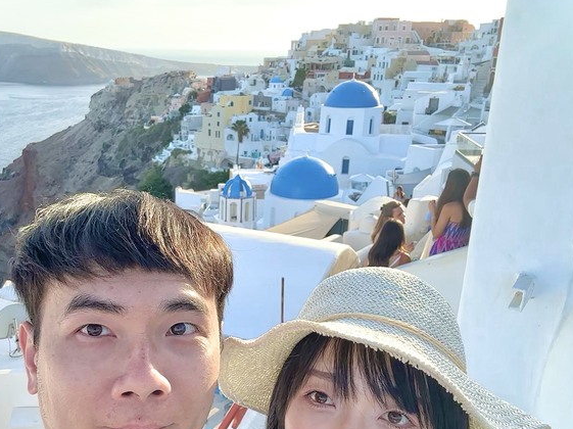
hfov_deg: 56.3
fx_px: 529
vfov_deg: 43.7
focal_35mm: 32
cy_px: 276
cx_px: 223
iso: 25
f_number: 1.9
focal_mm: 2.69
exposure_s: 1/299
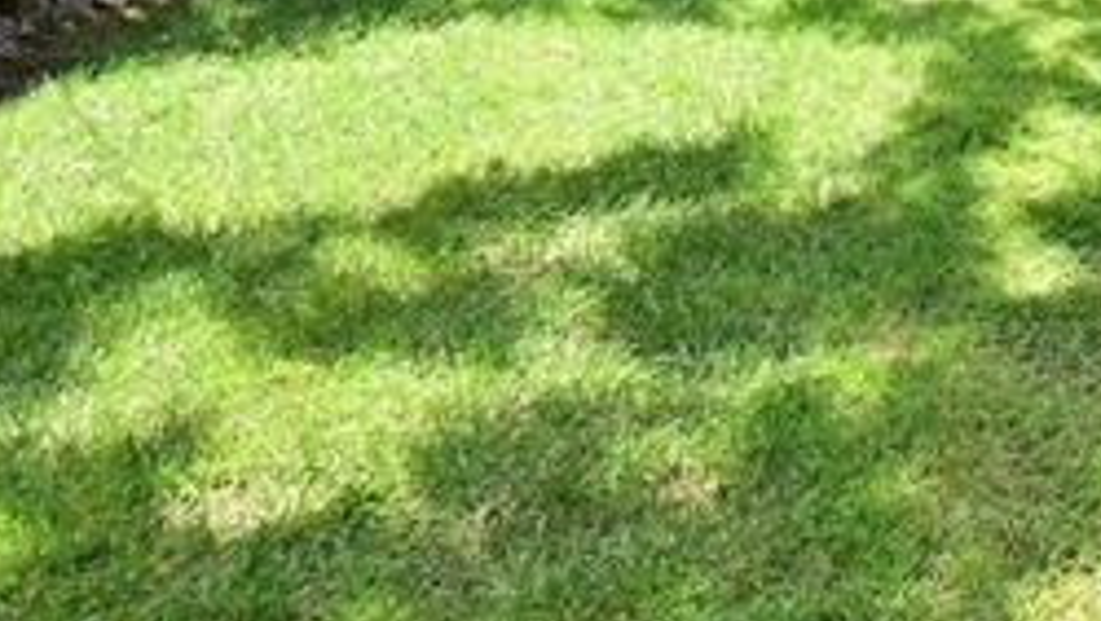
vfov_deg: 17.3
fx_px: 1753
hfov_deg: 31.0
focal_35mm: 60
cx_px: 1220
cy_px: -410
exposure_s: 1/160
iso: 160
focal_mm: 14
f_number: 5.6
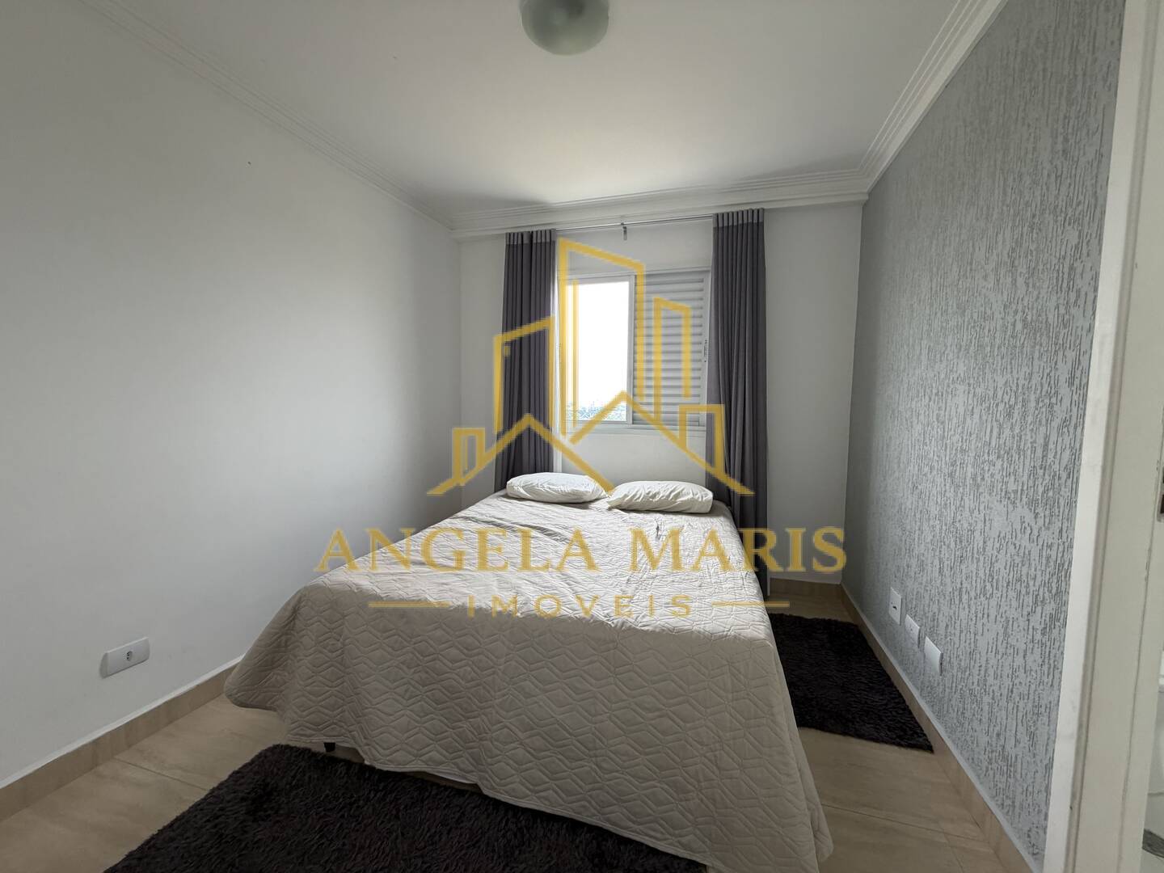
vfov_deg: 85.7
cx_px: 582
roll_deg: -0.1
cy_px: 436
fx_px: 471
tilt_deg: -3.0
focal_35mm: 14
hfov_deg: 102.1
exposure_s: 1/120
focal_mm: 2.22
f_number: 2.2
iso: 160
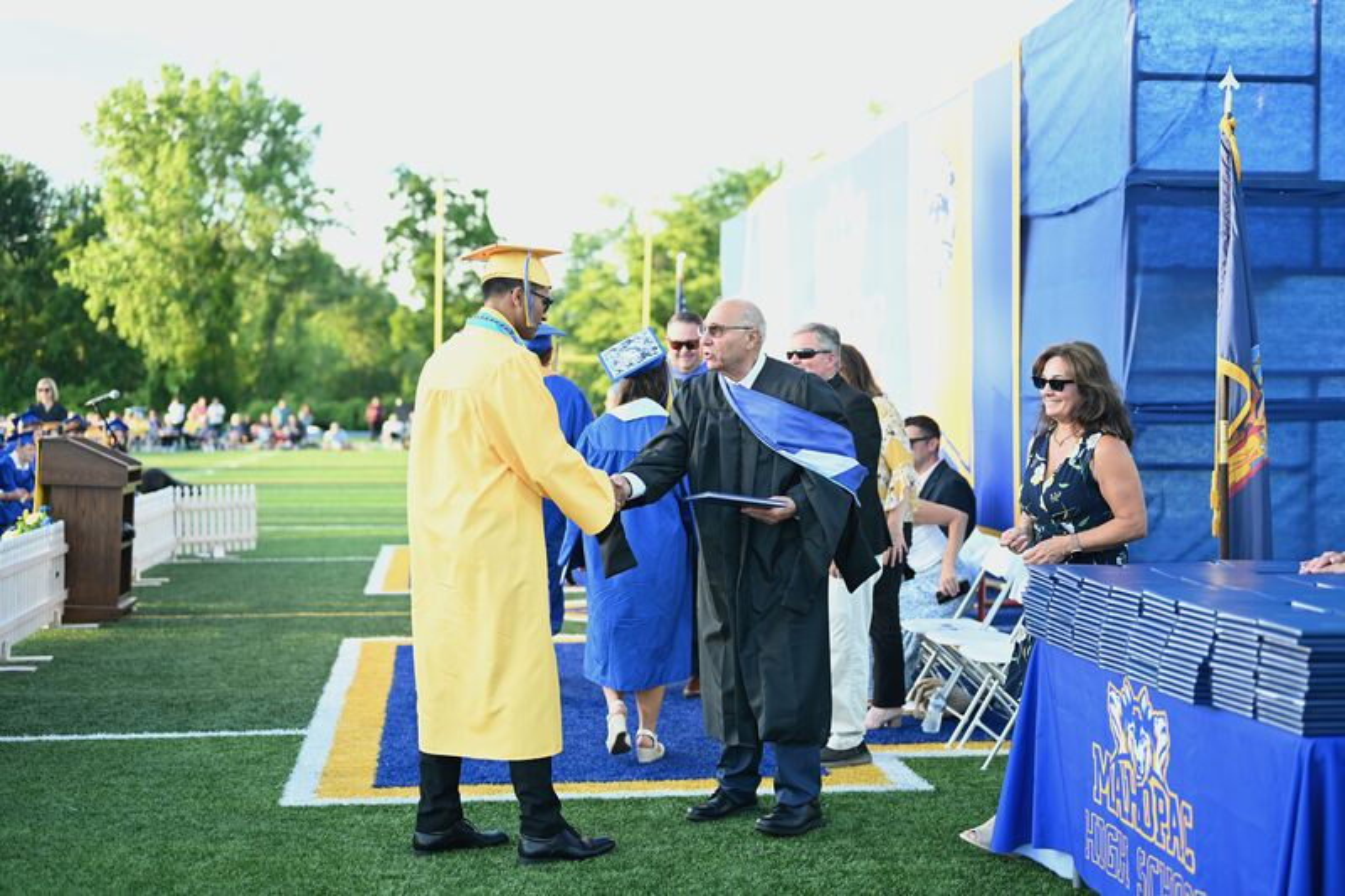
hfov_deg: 39.6
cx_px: 672
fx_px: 1868
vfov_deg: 27.0
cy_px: 448
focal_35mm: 50
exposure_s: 1/500
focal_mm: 50
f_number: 2.2
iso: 400
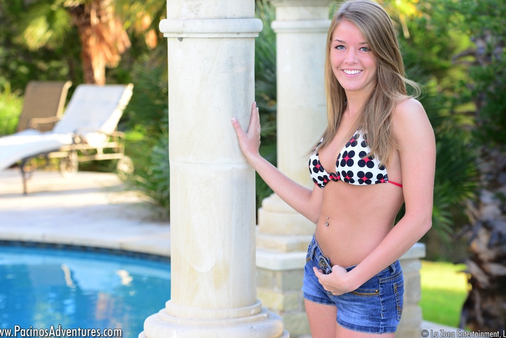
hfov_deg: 16.1
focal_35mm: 127
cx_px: 252
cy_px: 165
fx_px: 1785
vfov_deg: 10.8
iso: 800
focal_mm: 122
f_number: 6.3
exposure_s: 1/200
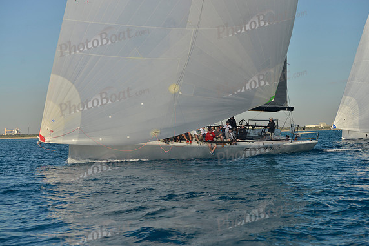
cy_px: 124
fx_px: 727
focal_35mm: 71
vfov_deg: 19.2
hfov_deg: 28.5
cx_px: 183
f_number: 6.3
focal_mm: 70
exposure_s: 1/800
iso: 200
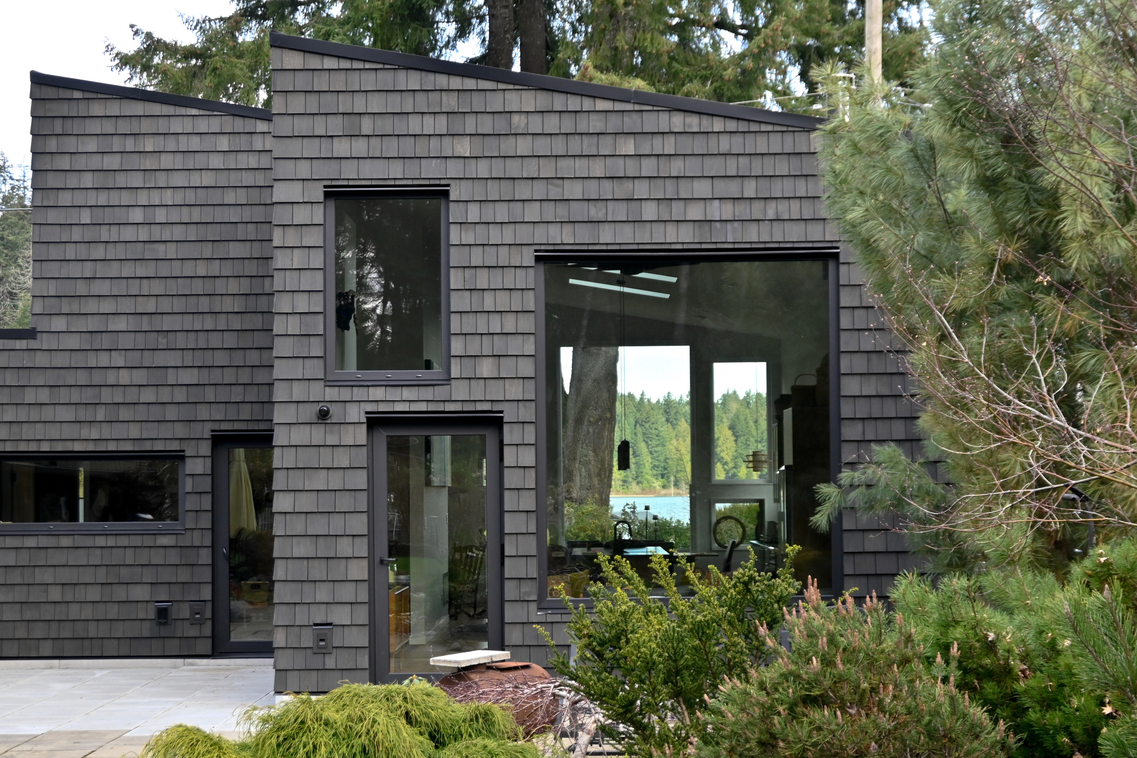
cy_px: 397
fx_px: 2165
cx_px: 583
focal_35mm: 69
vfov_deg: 19.9
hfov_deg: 29.4
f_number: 5.6
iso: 280
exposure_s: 1/250
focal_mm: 41
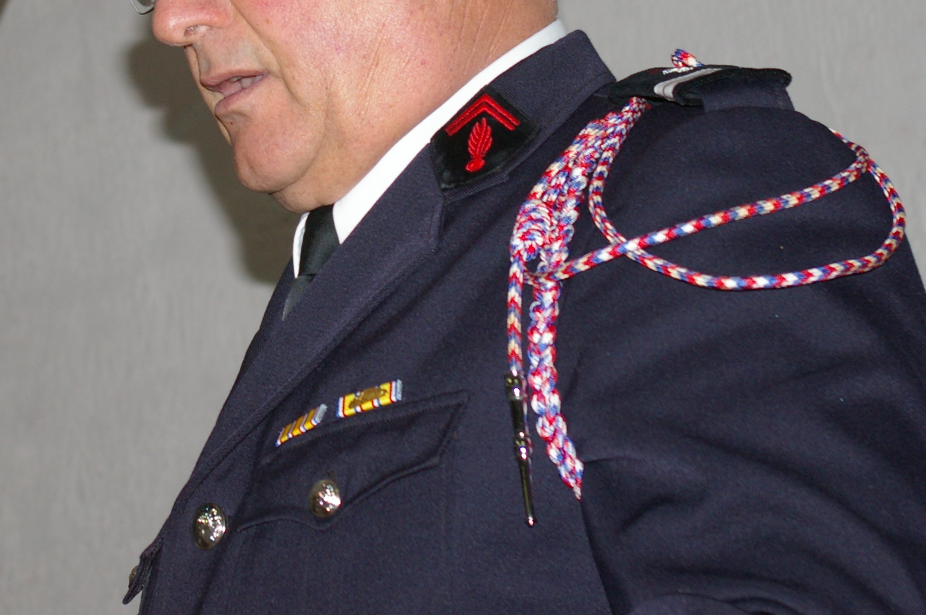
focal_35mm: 137
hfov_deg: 15.0
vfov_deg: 10.0
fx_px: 3521
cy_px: 102
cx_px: 303
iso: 400
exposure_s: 1/60
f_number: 5.6
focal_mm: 45
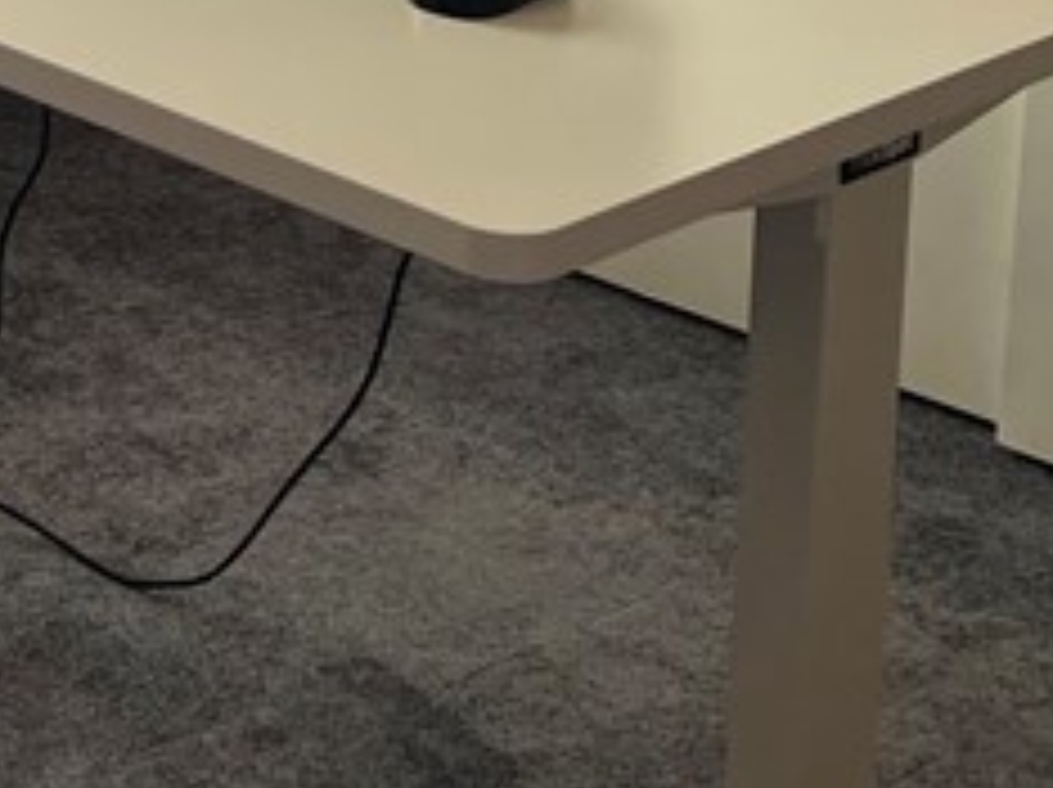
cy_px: -459
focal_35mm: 114
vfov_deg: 12.2
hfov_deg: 16.9
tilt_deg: -10.5
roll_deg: -1.9
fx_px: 3464
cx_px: 18
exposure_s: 1/121
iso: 64
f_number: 1.5
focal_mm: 5.7
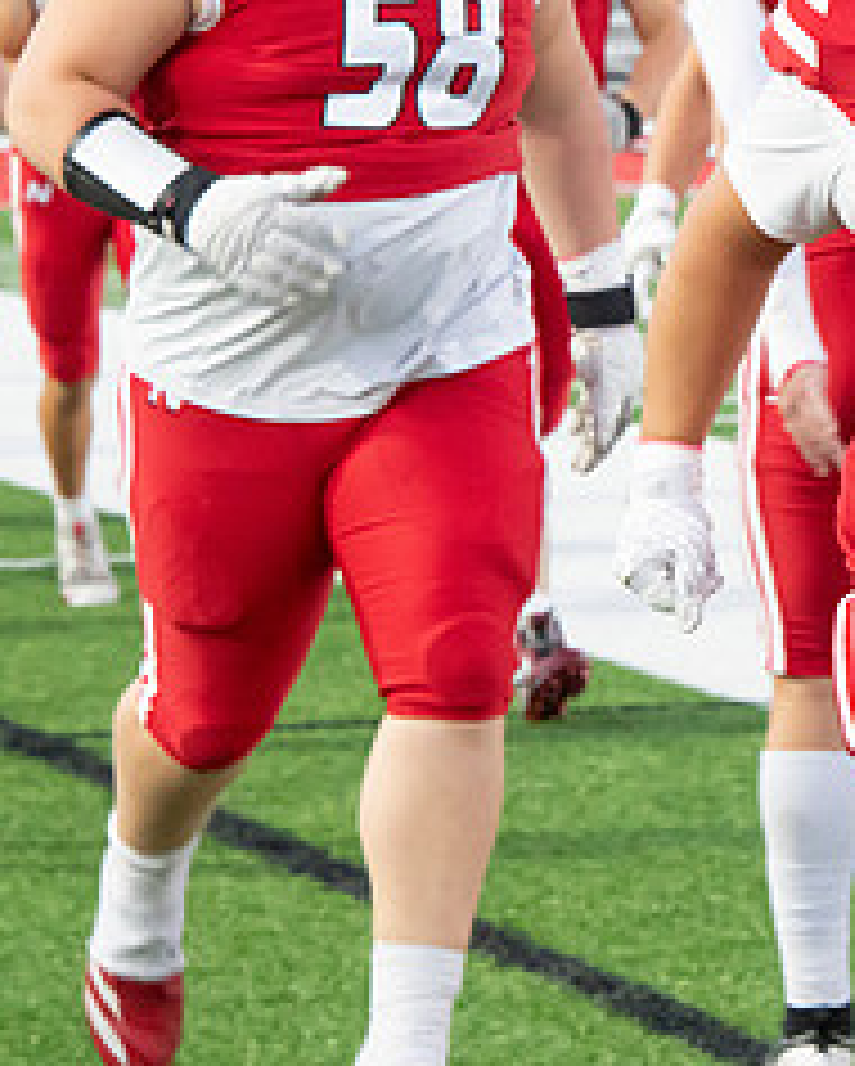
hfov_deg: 4.5
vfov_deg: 5.6
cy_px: 223
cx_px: 1197
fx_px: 10867
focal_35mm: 344
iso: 8000
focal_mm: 150
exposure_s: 1/200
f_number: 9
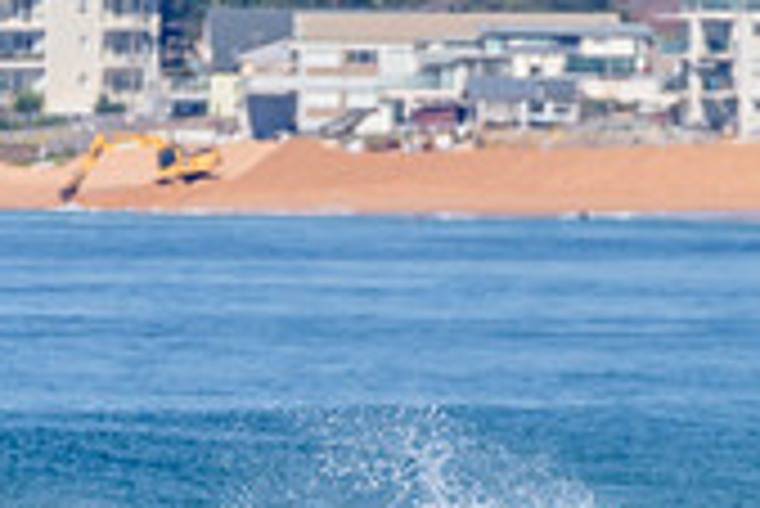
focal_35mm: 1718
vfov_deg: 0.8
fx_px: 36299
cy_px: 618
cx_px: 567
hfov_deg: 1.2
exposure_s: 1/2000
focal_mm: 500
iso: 125
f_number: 5.6
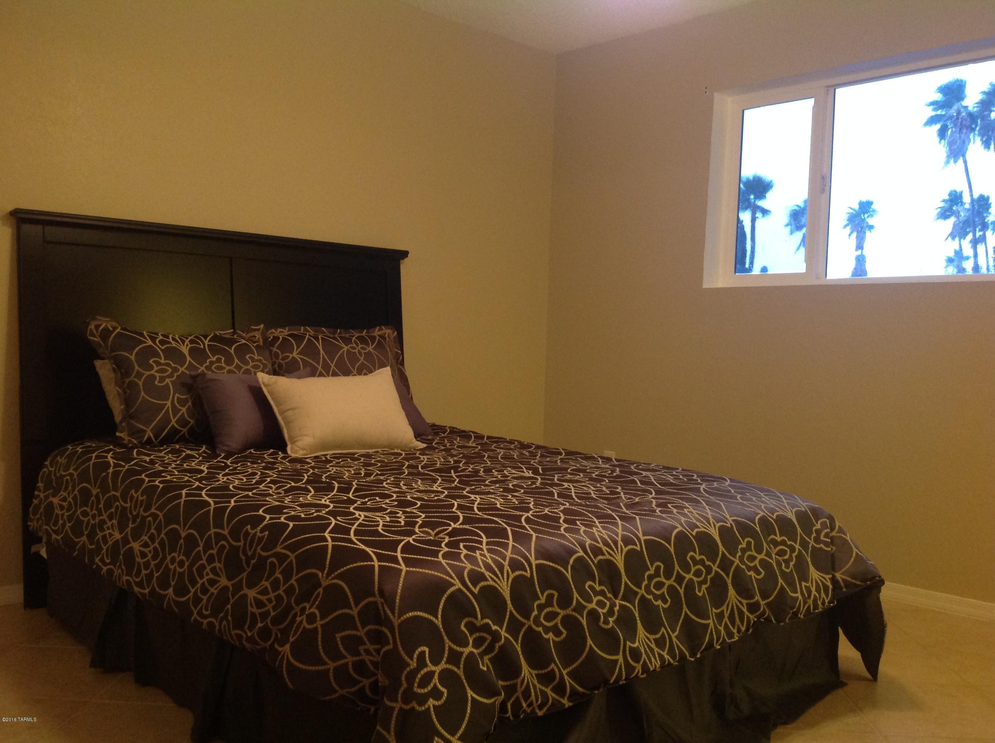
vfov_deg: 40.6
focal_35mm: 35
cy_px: 372
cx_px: 498
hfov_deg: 52.7
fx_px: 1005
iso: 200
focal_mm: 4.28
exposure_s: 1/15
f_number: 2.4
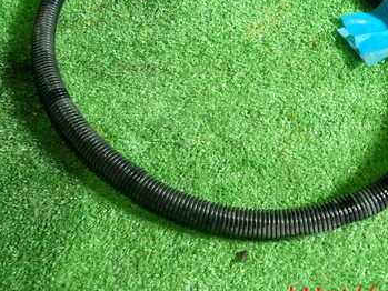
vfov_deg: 32.7
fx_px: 482
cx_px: 207
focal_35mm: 43
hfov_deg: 43.8
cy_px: 61
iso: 200
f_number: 2
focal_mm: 4.5
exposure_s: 1/40
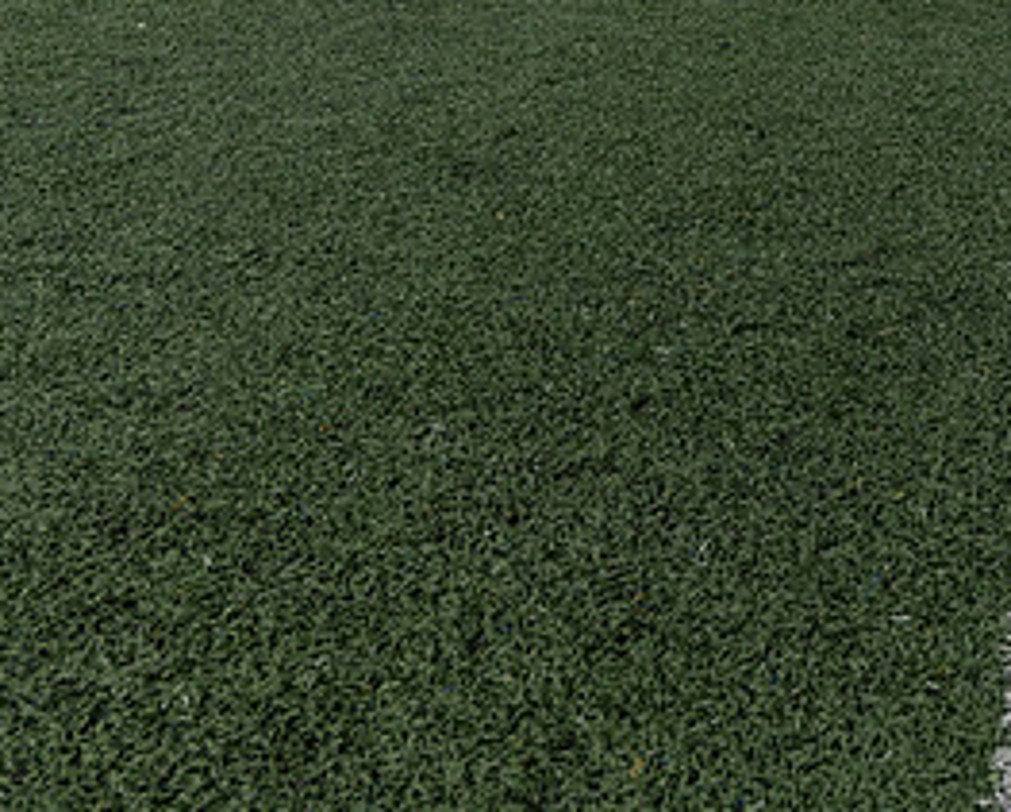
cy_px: 71
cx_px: 1065
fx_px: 1857
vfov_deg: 23.9
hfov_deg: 28.2
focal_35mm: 62
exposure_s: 1/400
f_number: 5.6
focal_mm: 30
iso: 100
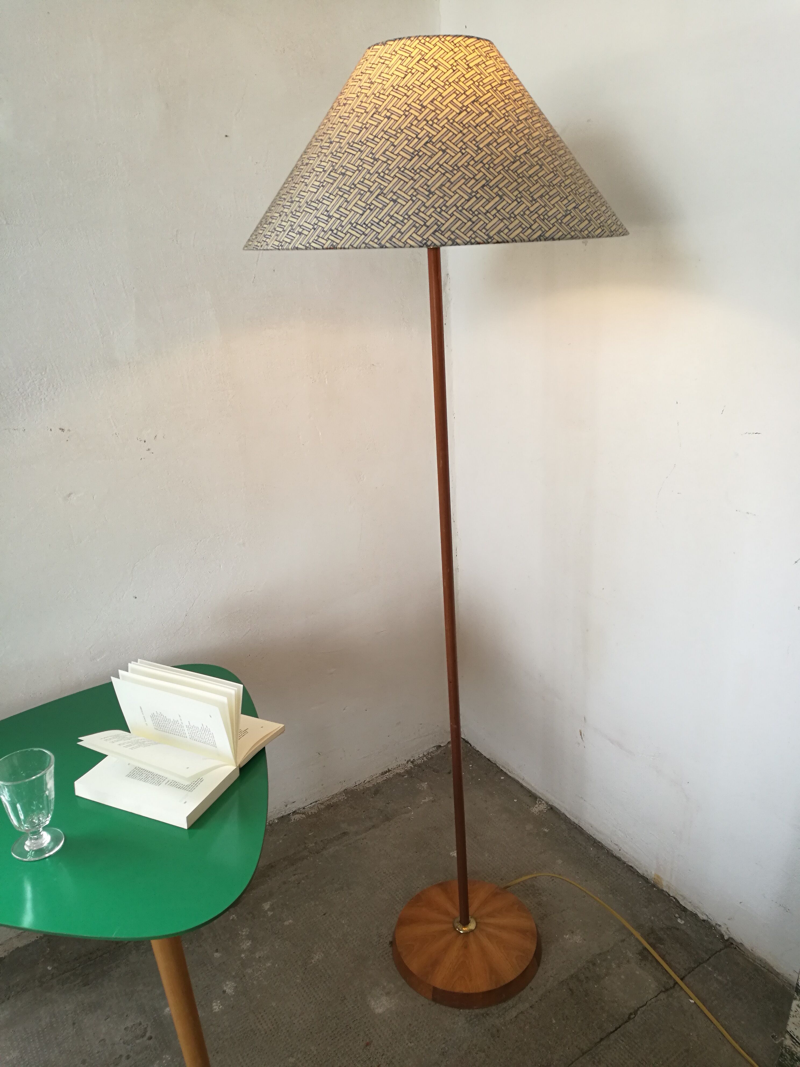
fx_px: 832
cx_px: 400
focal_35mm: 27
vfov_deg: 65.3
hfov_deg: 51.4
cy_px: 534
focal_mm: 4.5
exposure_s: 1/60
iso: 125
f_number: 2.2
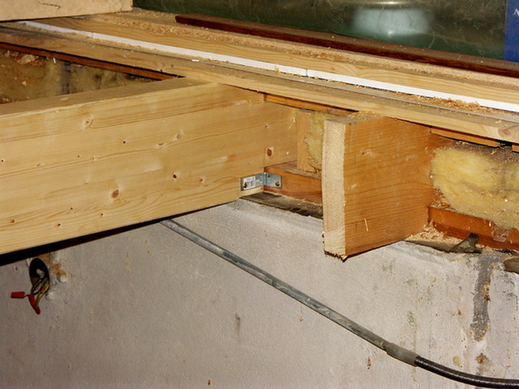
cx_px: 260
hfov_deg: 18.9
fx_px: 1559
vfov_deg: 14.2
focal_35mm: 104
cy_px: 194
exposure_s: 1/100
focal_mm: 25.88
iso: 200
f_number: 3.5
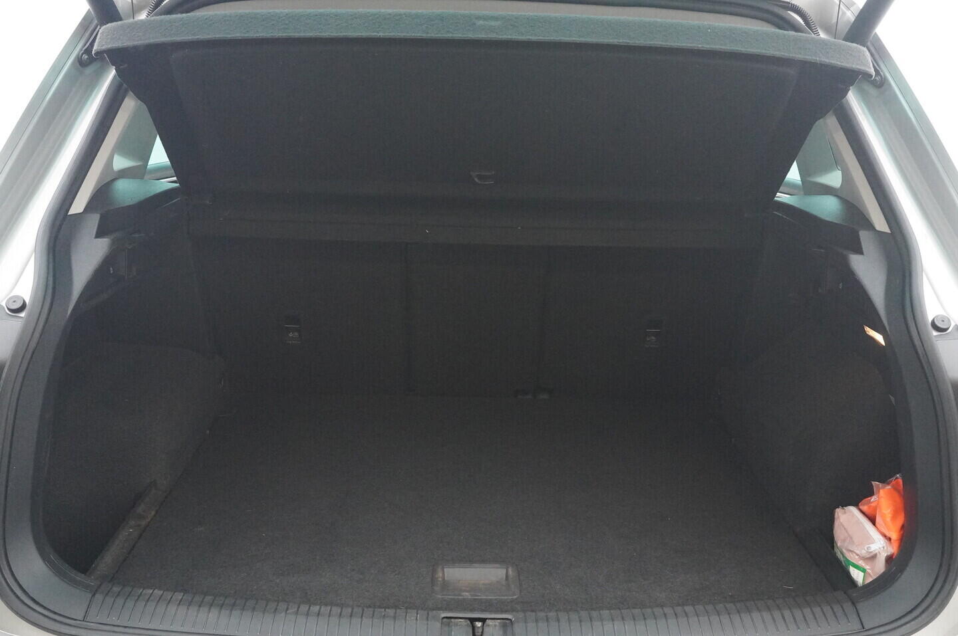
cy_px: 318
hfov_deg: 53.2
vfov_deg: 36.8
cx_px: 479
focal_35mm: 36
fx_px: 957
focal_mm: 24
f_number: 5.6
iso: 6400
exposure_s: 1/250
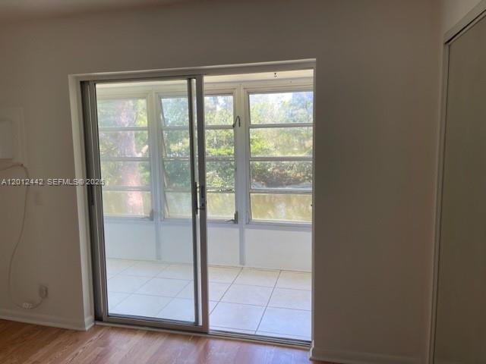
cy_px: 182
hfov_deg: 67.3
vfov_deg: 53.1
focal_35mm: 26
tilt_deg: -6.8
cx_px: 243
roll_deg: +1.1
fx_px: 365
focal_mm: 5.1
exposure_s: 1/128
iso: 32
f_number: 1.6
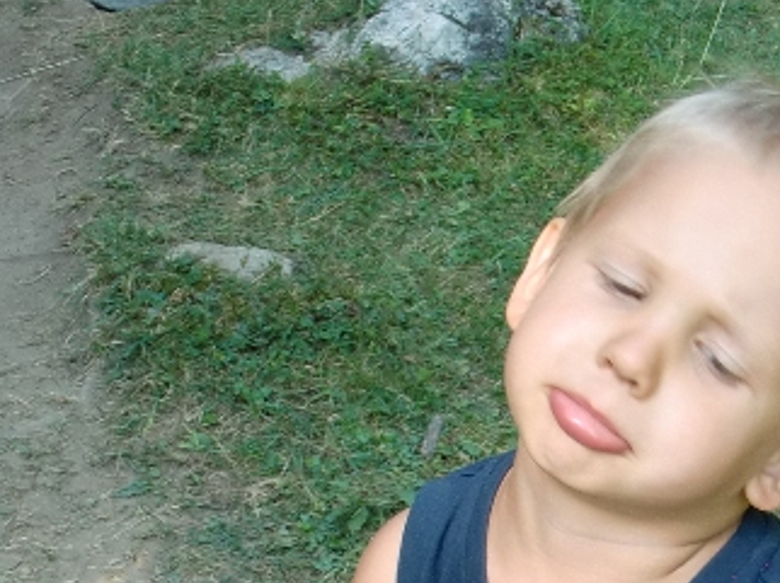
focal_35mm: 121
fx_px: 2724
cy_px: 636
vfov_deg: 12.0
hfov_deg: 16.2
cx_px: 601
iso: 64
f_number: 3.9
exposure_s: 1/60
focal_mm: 6.66
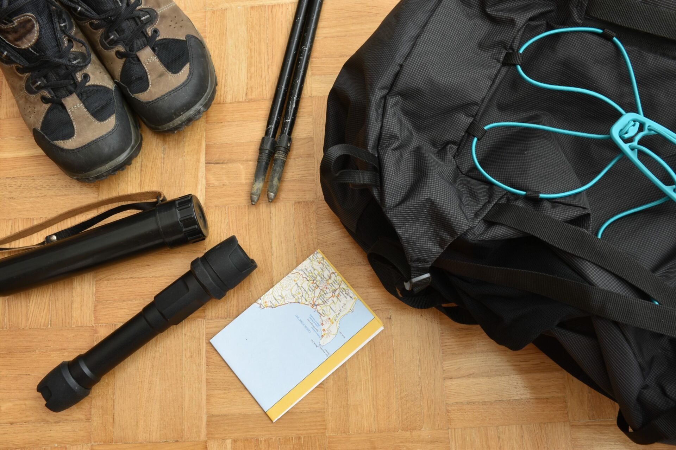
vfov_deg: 40.0
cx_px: 338
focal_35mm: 33
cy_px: 225
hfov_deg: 57.2
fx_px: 620
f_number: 10
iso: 100
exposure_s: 2
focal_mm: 22
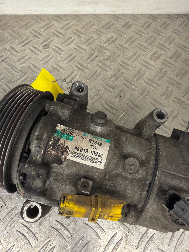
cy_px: 126
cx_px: 94
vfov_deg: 69.4
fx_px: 182
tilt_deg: -65.9
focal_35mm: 25
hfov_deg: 54.9
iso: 320
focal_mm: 2.22
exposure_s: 1/50
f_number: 2.2
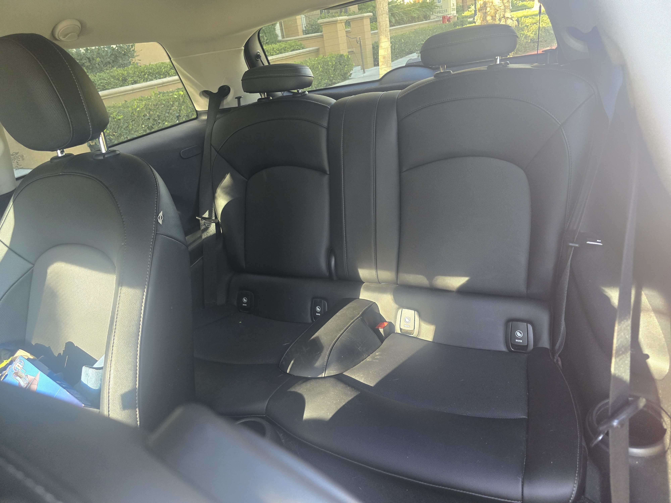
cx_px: 336
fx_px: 446
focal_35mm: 23
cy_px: 252
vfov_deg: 58.9
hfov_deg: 73.9
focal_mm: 6.3
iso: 500
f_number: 1.7
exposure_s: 1/100
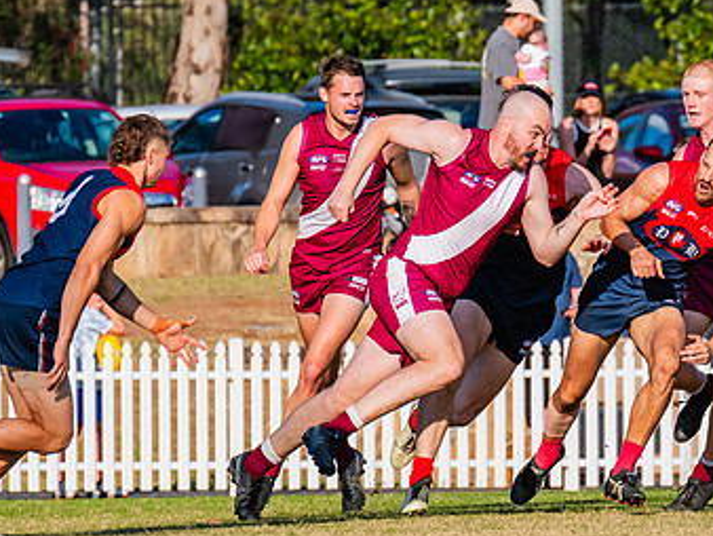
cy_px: 347
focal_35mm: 930
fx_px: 19169
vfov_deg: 1.6
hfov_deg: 2.1
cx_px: 695
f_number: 11
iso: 800
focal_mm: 420
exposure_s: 1/1250
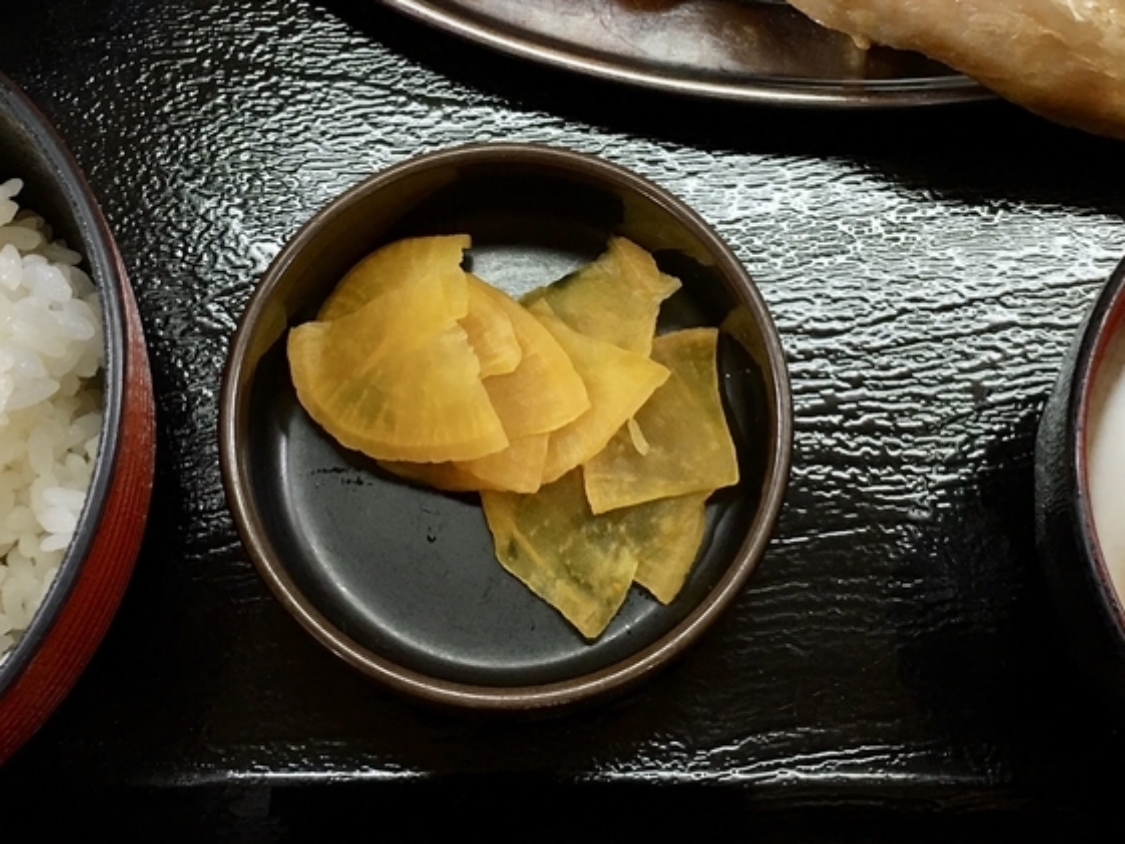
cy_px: 148
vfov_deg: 23.3
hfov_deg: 31.2
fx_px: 2015
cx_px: 533
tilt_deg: -69.6
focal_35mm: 62
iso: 40
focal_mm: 4.15
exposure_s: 1/15
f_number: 2.2
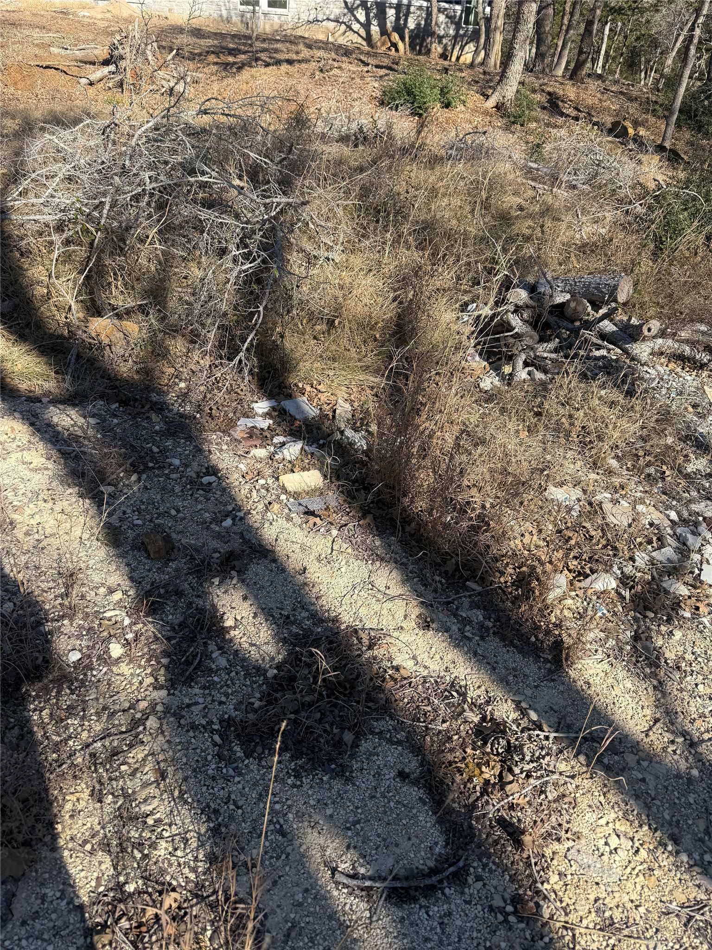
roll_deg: -5.4
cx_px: 356
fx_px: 658
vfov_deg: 71.6
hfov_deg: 56.8
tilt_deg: -34.0
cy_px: 475
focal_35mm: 24
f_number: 1.78
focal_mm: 6.76
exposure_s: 1/2611
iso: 80
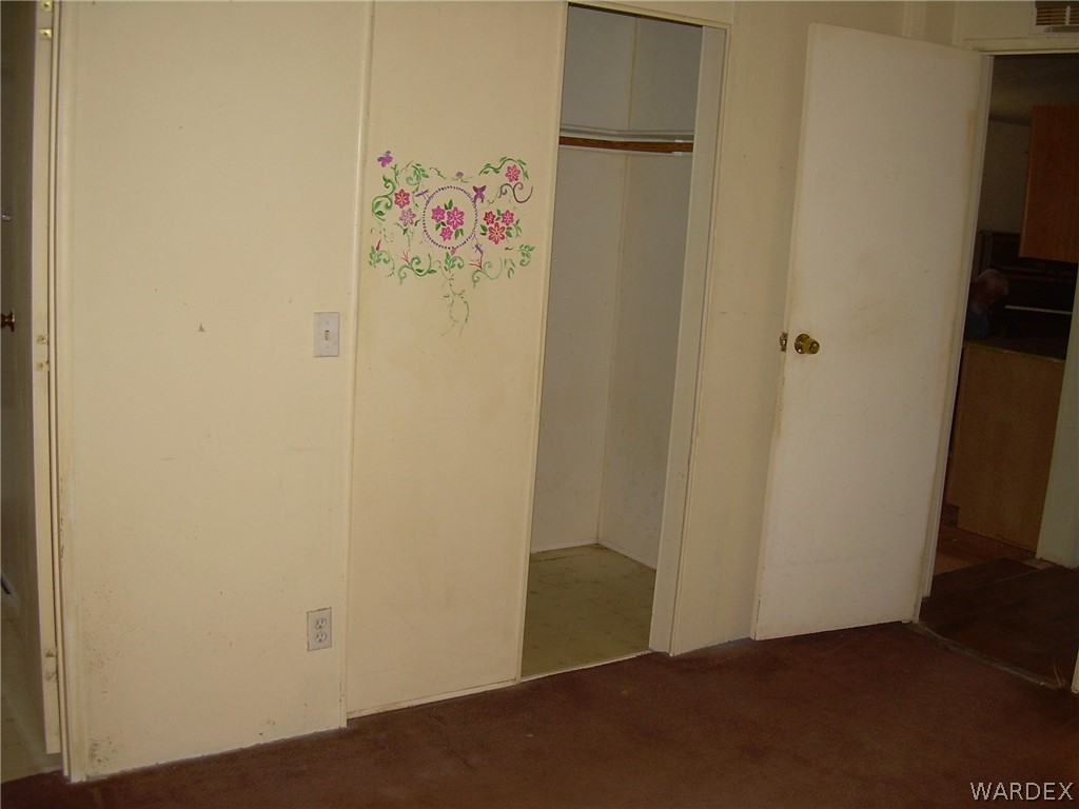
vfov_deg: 37.7
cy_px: 404
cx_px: 540
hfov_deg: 49.0
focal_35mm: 38
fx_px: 1184
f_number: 2.8
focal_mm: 6.3
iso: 84
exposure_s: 1/60
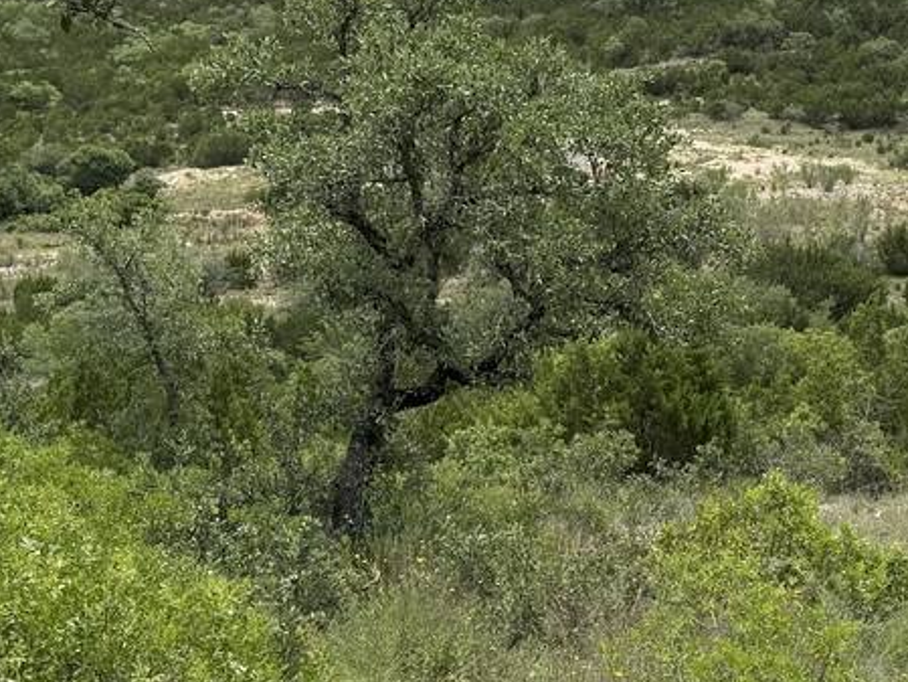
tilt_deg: -4.0
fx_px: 2020
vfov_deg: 19.1
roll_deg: +0.4
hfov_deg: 25.3
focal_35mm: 77
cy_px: 320
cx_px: 534
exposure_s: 1/5319
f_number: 1.78
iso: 80
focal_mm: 6.76
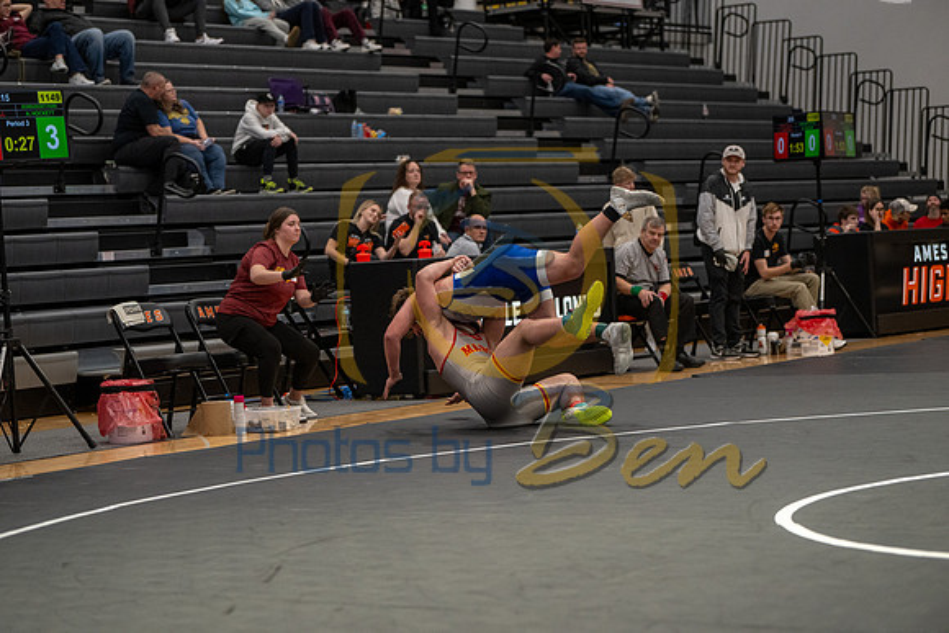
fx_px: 2267
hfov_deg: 23.6
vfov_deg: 15.9
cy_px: 316
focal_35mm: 86
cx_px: 474
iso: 2000
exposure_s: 1/1000
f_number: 2.8
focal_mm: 86
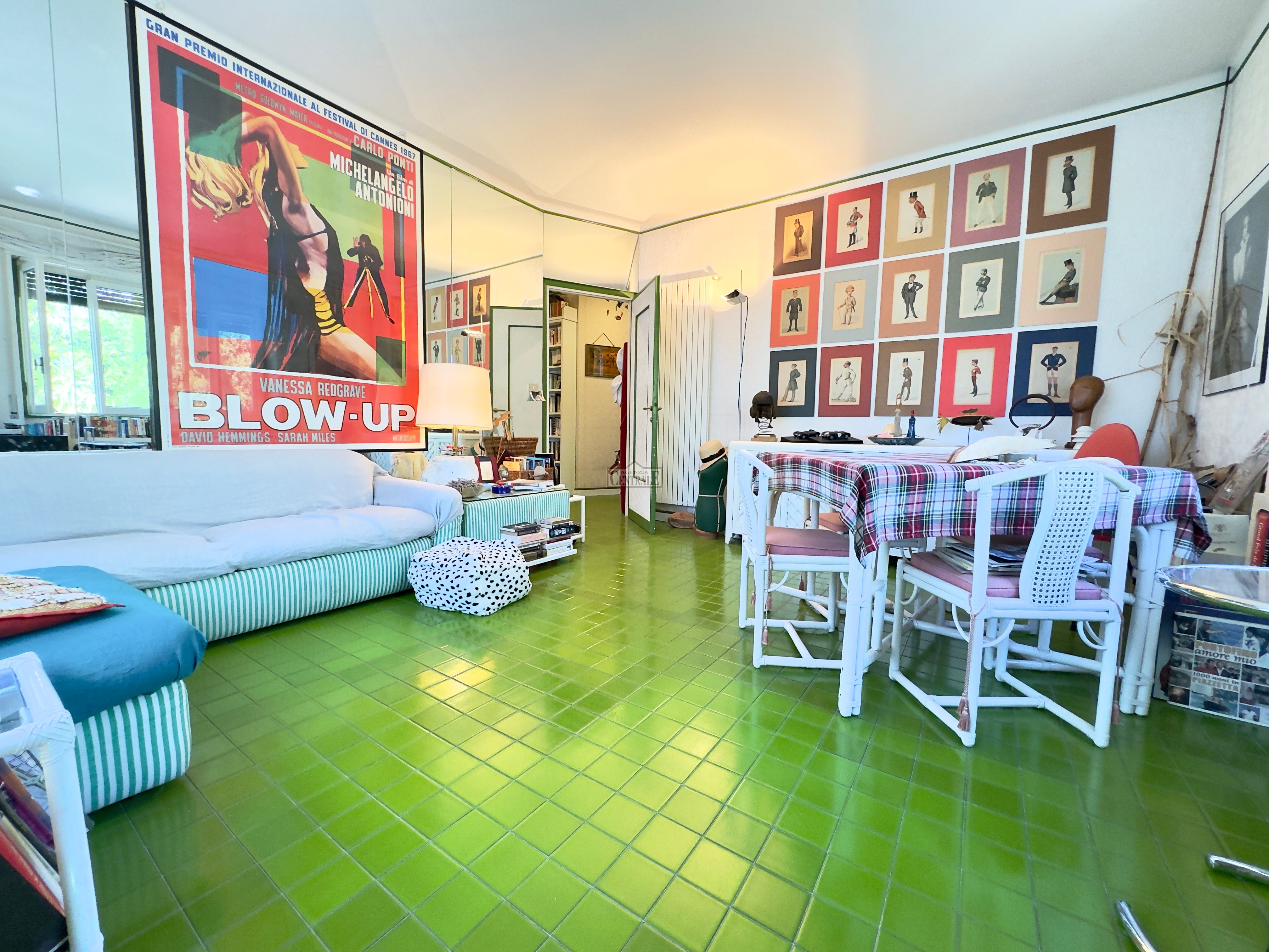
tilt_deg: -6.1
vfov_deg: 85.7
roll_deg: -0.8
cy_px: 476
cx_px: 634
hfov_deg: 102.1
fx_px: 513
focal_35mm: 14
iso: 200
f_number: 2.2
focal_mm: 2.22
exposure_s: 1/50
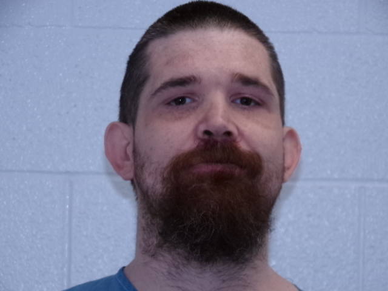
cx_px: 194
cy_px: 146
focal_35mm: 175
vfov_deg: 8.5
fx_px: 1962
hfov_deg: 11.3
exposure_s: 1/100
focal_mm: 31.3
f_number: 4.7
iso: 250
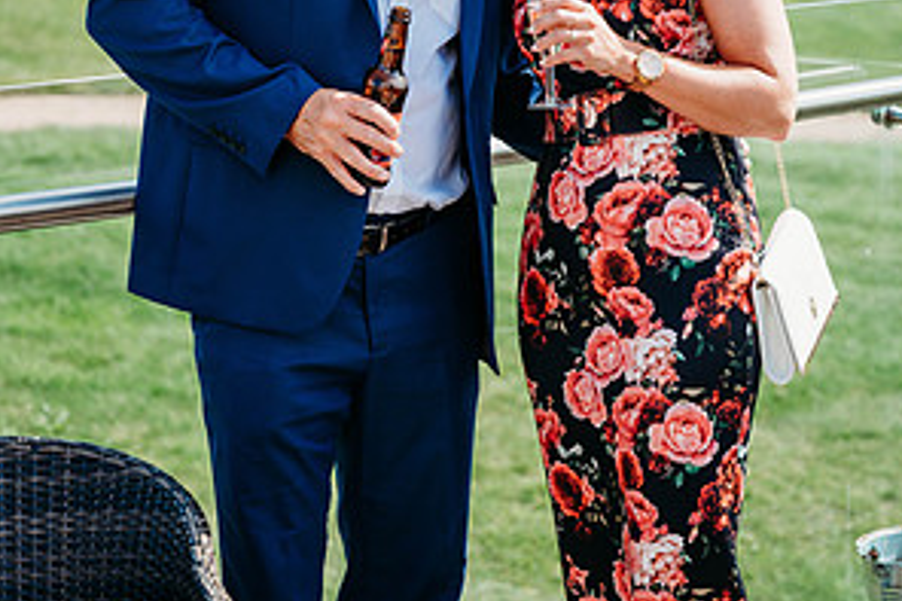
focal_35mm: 129
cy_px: -24
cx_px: 453
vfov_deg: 10.5
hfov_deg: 15.9
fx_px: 3230
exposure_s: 1/500
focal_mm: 85
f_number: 4
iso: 100
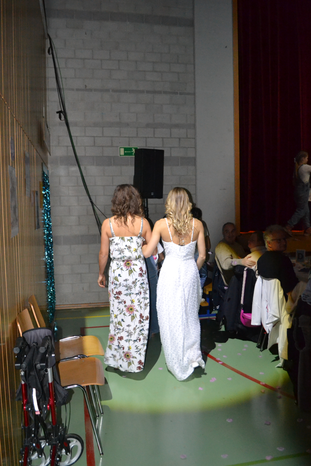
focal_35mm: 30
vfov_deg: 61.9
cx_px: 156
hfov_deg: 43.6
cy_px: 233
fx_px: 389
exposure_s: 1/60
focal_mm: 20
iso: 3200
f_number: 3.8
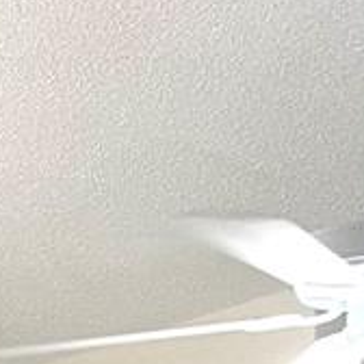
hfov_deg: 10.7
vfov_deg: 8.6
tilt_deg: -9.7
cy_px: 1148
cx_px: 214
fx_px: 1951
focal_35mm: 164
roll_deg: +1.3
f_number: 1.6
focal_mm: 4.2
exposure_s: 1/60
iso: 100
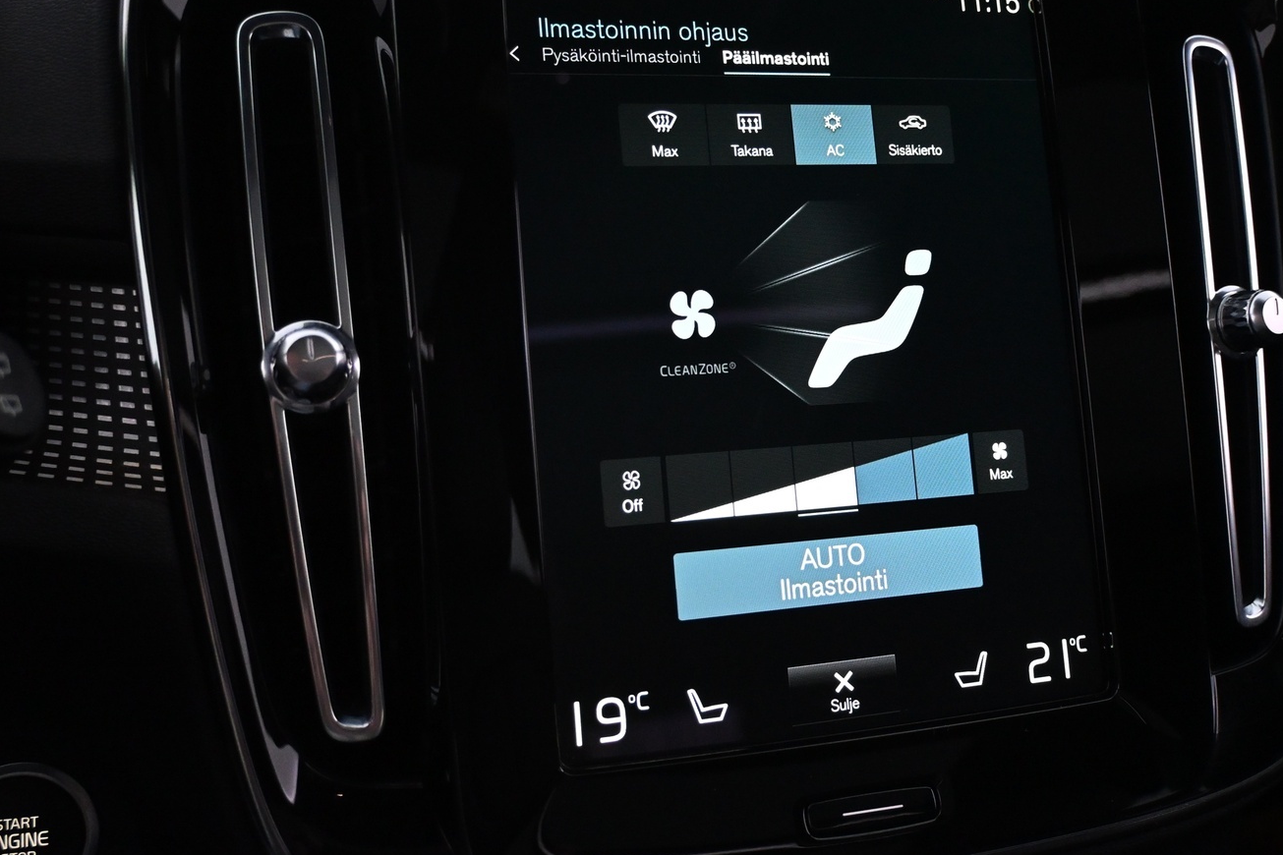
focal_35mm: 36
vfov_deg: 36.5
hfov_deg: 52.6
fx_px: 1294
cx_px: 731
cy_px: 376
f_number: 3.8
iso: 3200
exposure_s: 1/80
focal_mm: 19.5
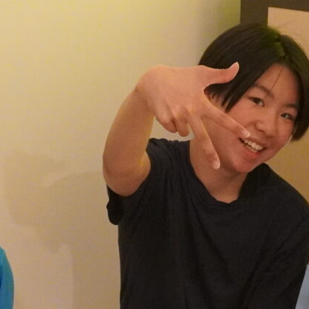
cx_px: 100
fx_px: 1260
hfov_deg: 14.0
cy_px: 281
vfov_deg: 13.8
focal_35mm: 125
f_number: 4
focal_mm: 23
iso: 6400
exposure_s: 1/80
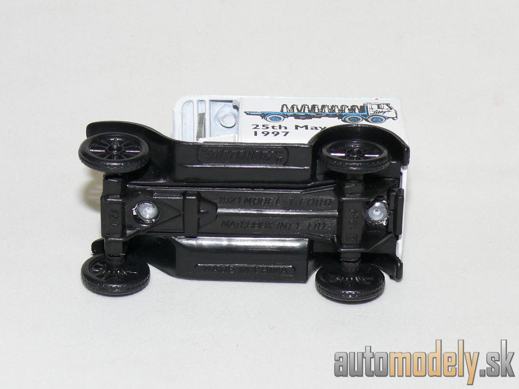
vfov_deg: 14.5
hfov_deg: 19.3
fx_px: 1529
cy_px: 194
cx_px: 260
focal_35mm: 102
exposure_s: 1/30
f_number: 4
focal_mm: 13.3
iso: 100
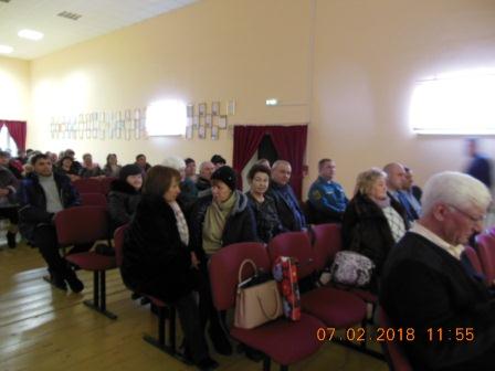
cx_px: 248
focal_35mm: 25
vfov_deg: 54.9
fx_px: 357
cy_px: 186
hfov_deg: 69.4
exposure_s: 1/6
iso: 400
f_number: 3.2
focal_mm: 4.5
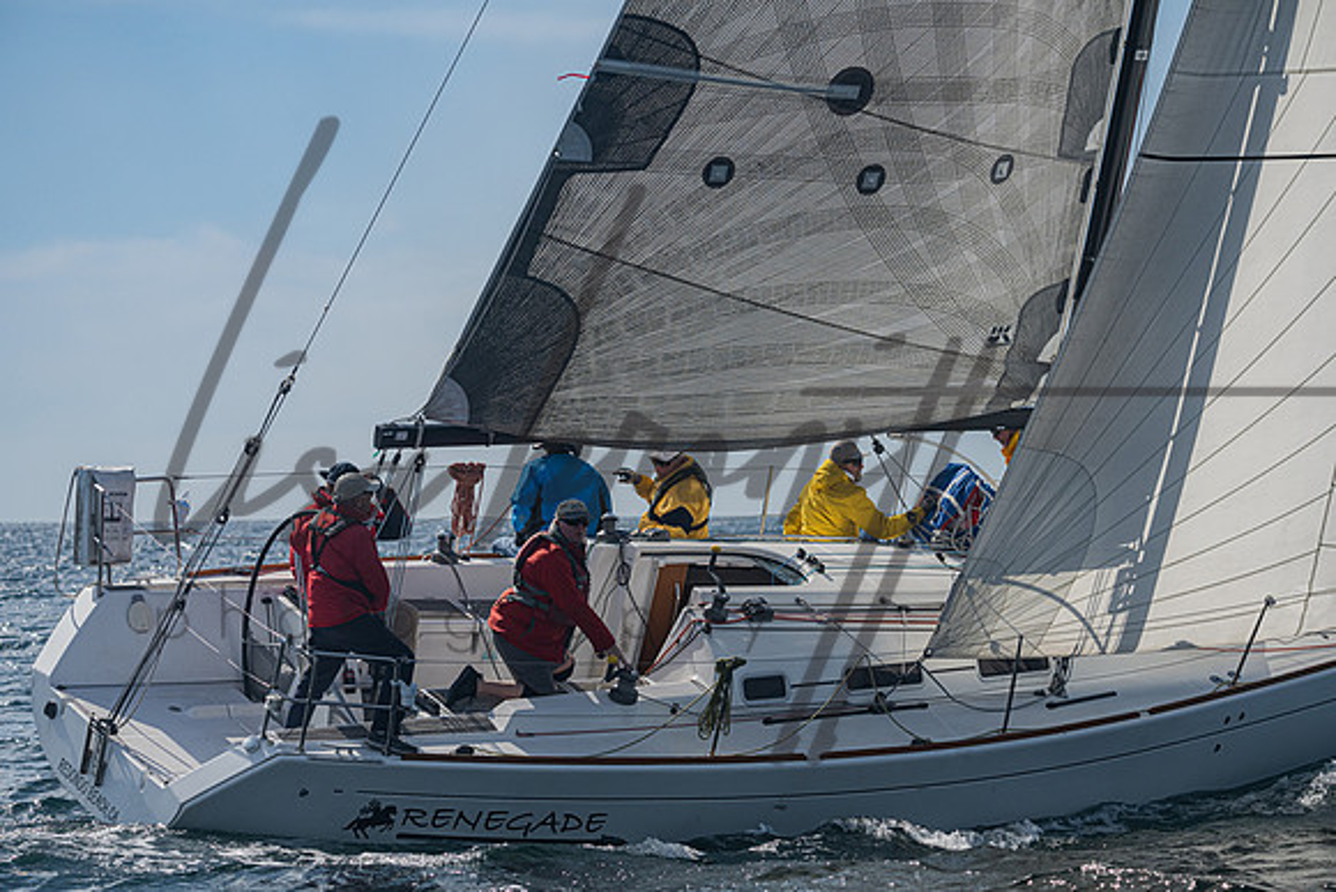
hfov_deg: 13.4
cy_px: 445
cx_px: 647
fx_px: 5682
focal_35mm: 153
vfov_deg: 9.0
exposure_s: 1/5000
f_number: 6.3
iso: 320
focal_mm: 145
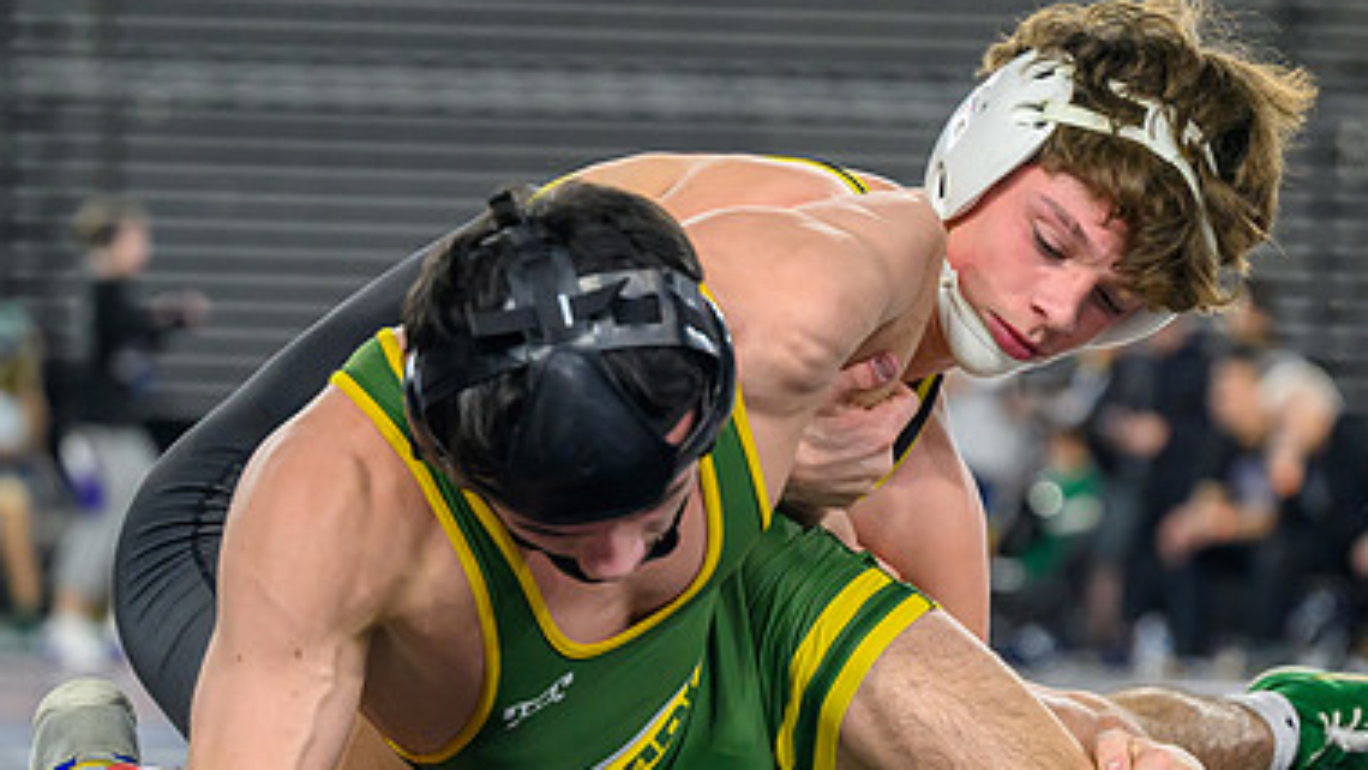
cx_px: 961
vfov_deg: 6.8
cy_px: 453
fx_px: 6459
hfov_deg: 12.1
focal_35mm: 178
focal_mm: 82
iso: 2000
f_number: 2.8
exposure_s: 1/800
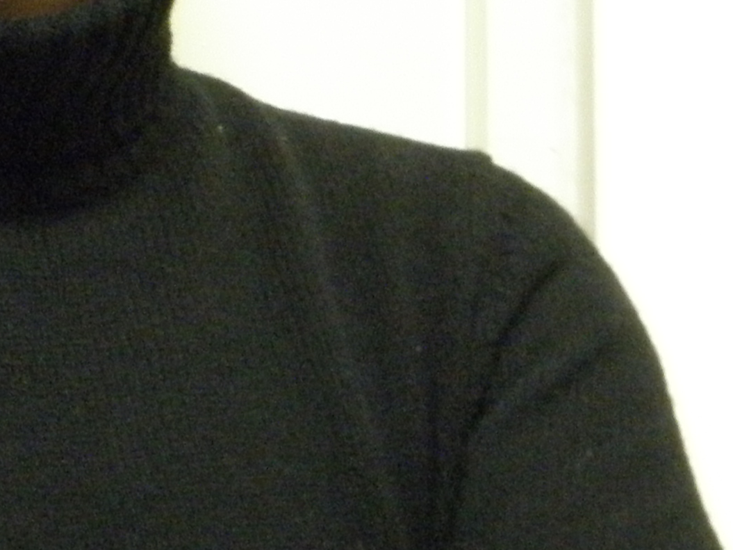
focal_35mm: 222
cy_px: 238
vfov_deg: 6.7
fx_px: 4700
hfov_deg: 8.8
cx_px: -231
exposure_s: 1/2
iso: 400
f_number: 4.1
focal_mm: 10.6
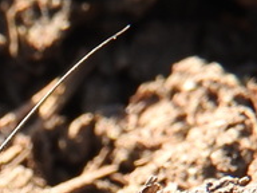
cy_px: 363
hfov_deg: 8.6
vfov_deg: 6.5
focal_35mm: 222
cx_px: -169
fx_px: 1648
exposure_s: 1/160
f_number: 4
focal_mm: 9
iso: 100
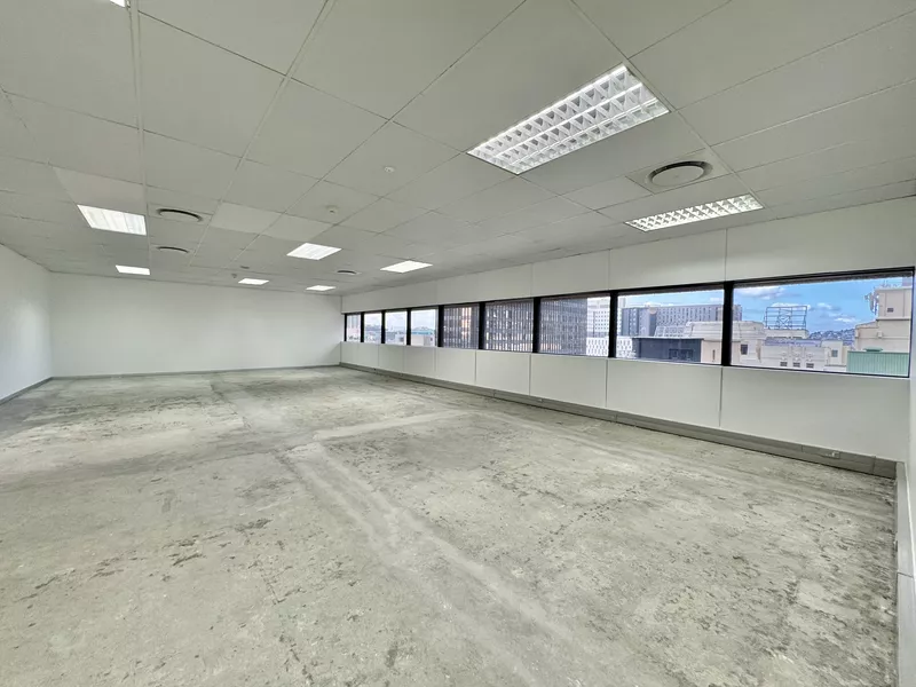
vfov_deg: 85.7
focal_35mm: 14
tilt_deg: -0.9
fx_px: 370
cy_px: 344
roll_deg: -2.0
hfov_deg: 102.1
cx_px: 458
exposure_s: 1/100
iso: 125
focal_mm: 2.22
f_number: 2.2
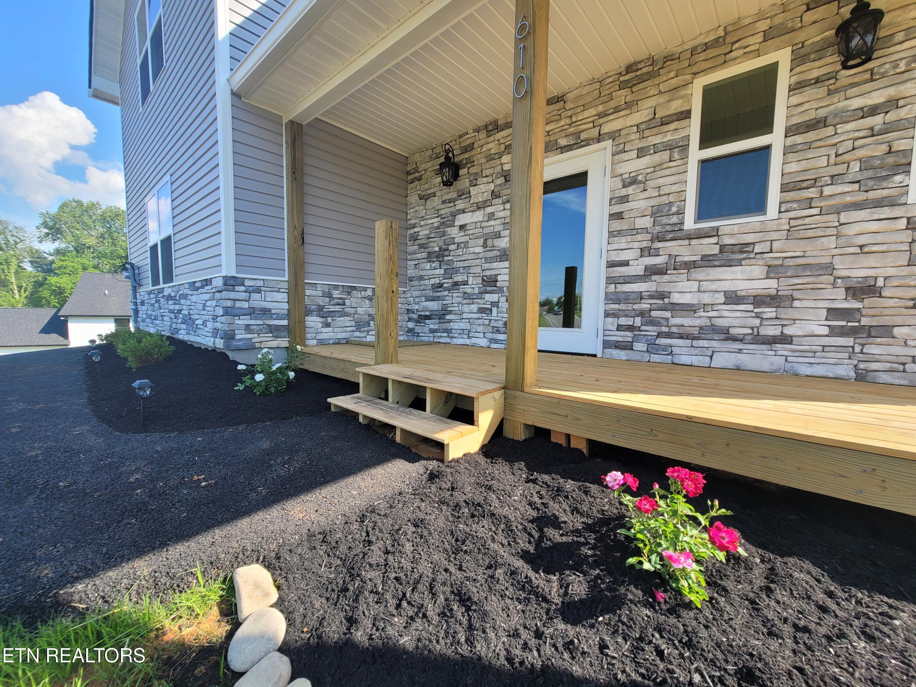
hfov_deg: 106.2
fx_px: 344
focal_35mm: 13
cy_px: 344
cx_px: 458
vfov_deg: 89.9
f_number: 2.2
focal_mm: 2.2
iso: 64
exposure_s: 1/536
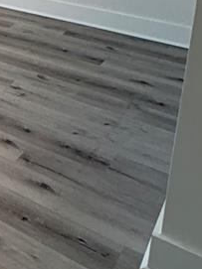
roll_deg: -0.5
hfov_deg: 17.8
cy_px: -42
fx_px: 483
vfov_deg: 27.9
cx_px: -182
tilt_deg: -12.3
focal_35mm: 62
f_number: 2.2
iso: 64
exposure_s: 1/216
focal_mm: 2.22
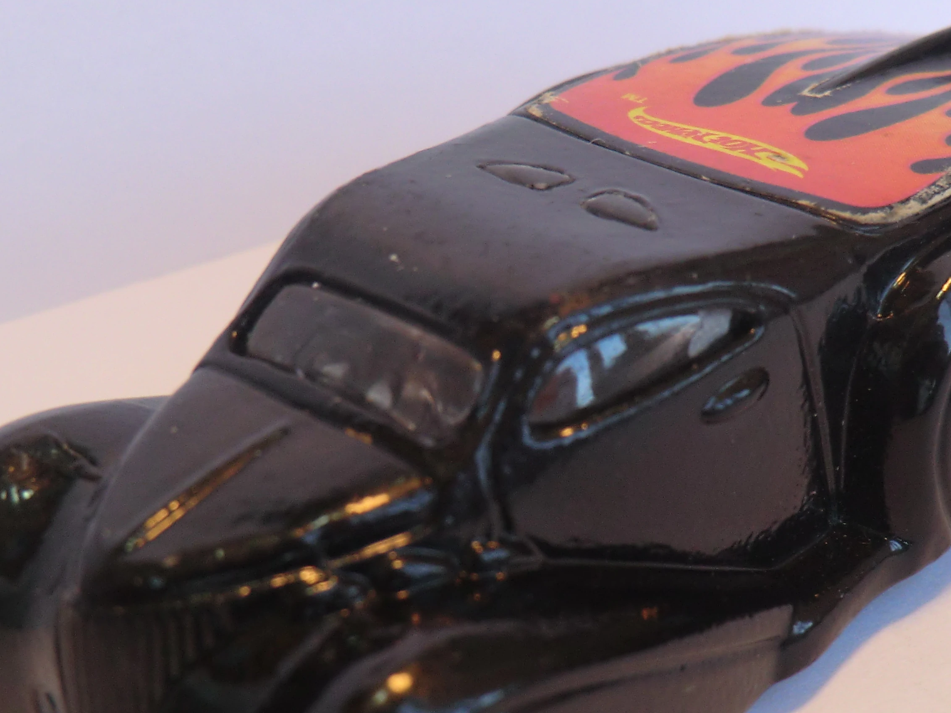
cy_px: 463
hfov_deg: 23.5
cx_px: 561
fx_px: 2280
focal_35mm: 83
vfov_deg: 17.7
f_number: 4
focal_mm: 8.4
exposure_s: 1/60
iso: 125
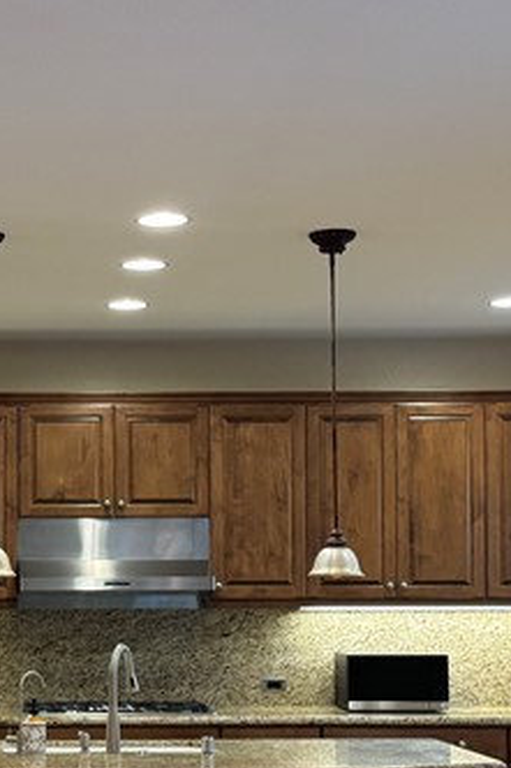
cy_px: 551
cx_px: 30
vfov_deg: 26.1
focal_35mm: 77
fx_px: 1641
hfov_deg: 17.4
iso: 250
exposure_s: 1/60
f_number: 1.78
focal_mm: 6.76
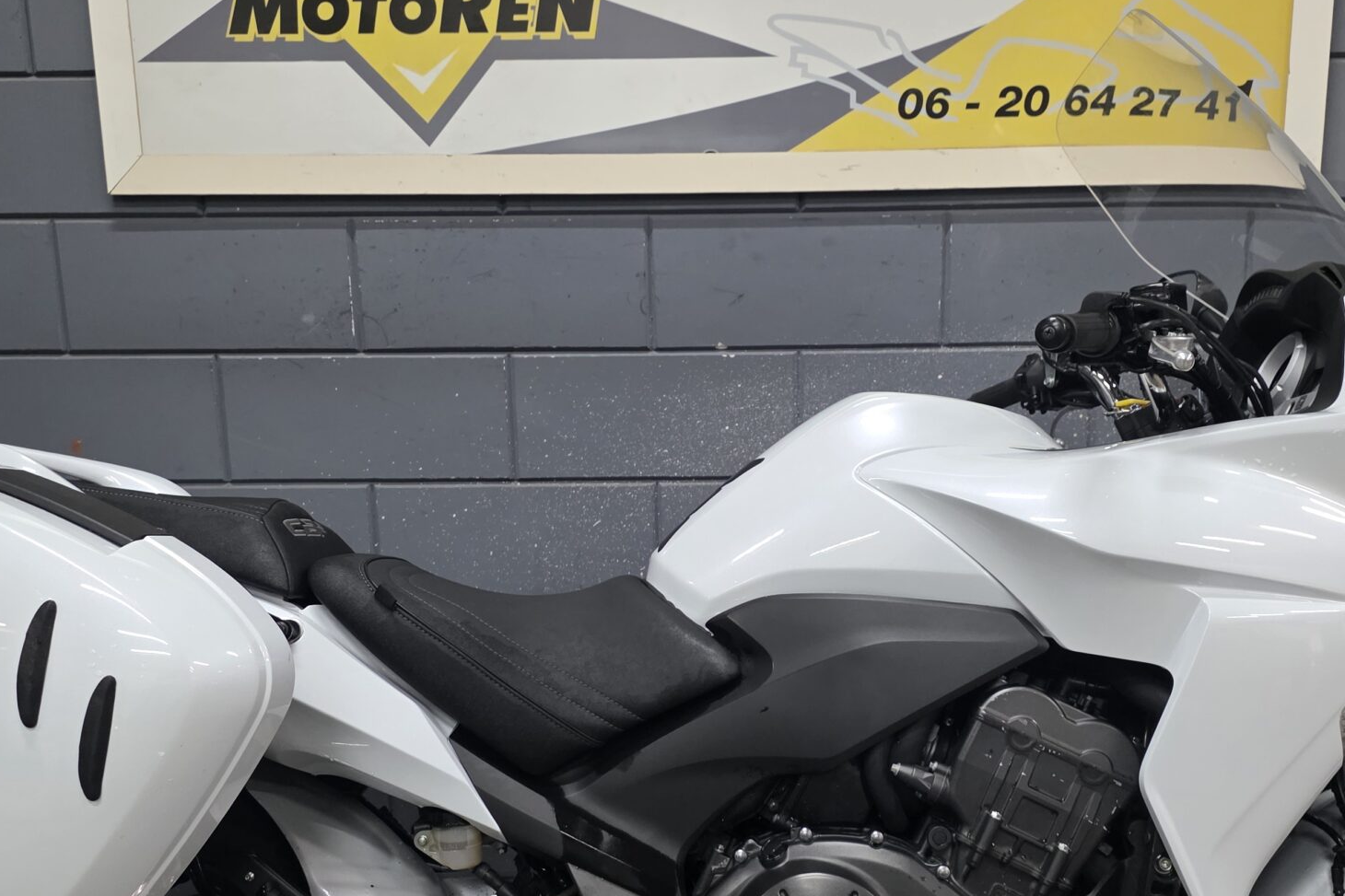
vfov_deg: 34.1
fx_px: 1457
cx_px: 717
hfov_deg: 49.5
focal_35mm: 39
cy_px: 532
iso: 800
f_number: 1.7
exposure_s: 1/100
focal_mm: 6.25
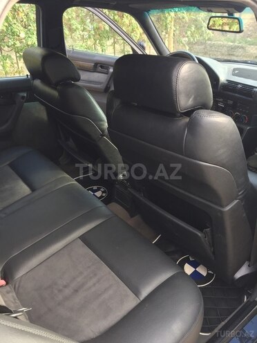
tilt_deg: -27.1
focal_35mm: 29
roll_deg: +0.7
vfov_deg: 61.7
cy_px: 172
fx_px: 287
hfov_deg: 48.2
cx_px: 128
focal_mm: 4.15
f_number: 2.2
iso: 40
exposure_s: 1/50
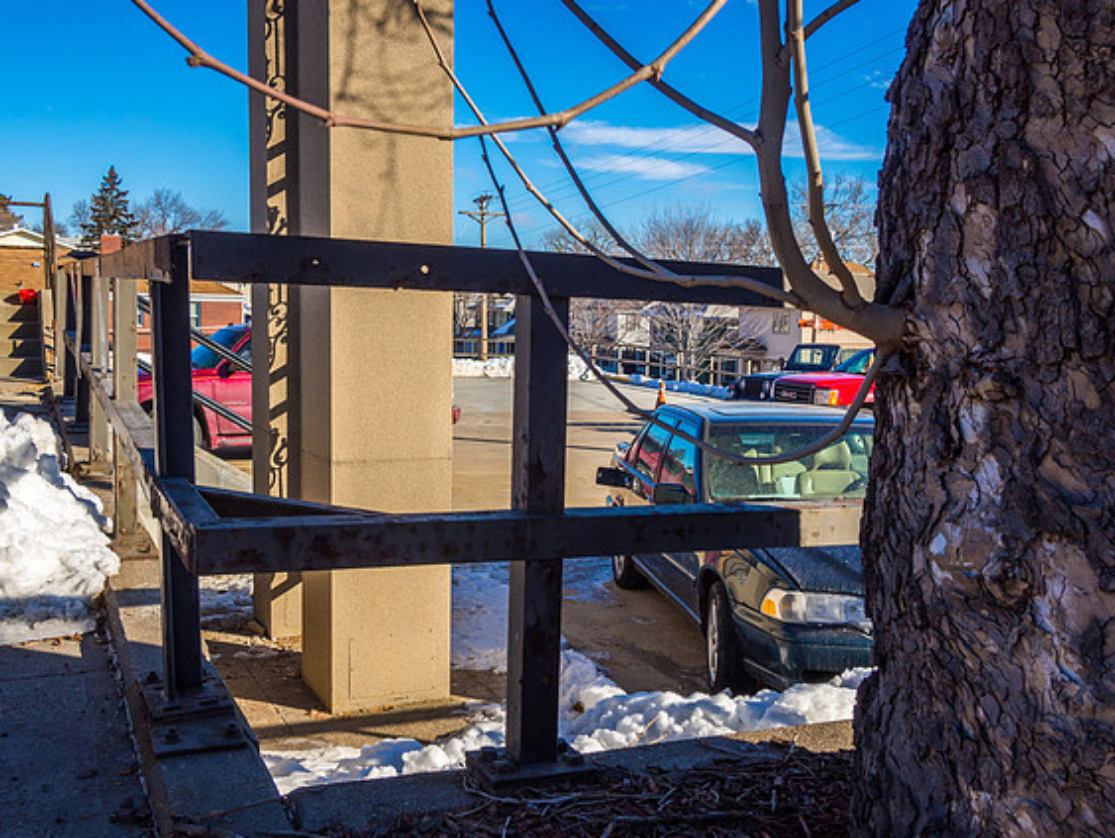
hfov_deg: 52.6
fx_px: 1128
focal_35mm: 35
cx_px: 570
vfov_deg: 40.7
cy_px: 419
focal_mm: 17
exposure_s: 1/320
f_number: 8
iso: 200
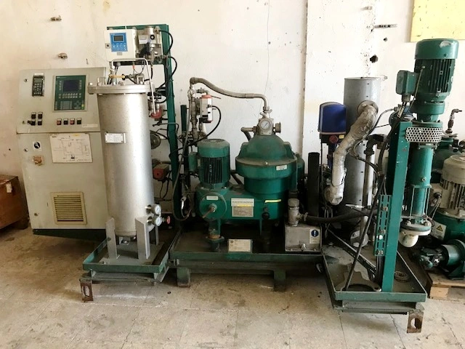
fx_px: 376
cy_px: 174
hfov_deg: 63.4
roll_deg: +1.3
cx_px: 232
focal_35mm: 28
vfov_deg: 49.7
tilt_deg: -19.2
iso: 64
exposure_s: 1/17
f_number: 1.8
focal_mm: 3.99
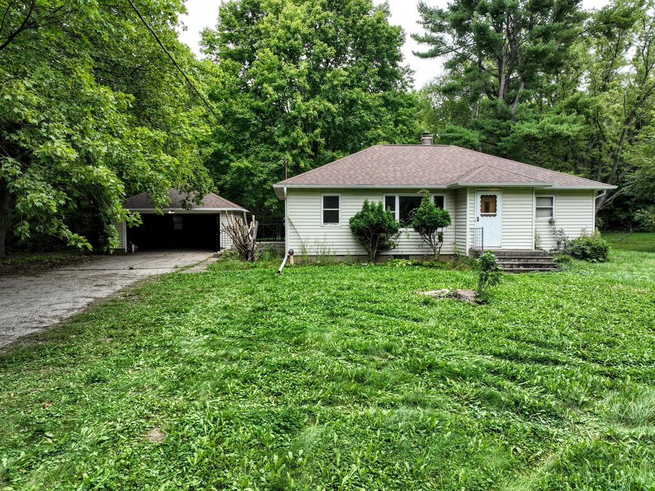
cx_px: 328
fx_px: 454
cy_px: 246
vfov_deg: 56.8
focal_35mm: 24
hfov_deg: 71.6
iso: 300
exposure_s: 1/400
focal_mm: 12.29
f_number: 2.8
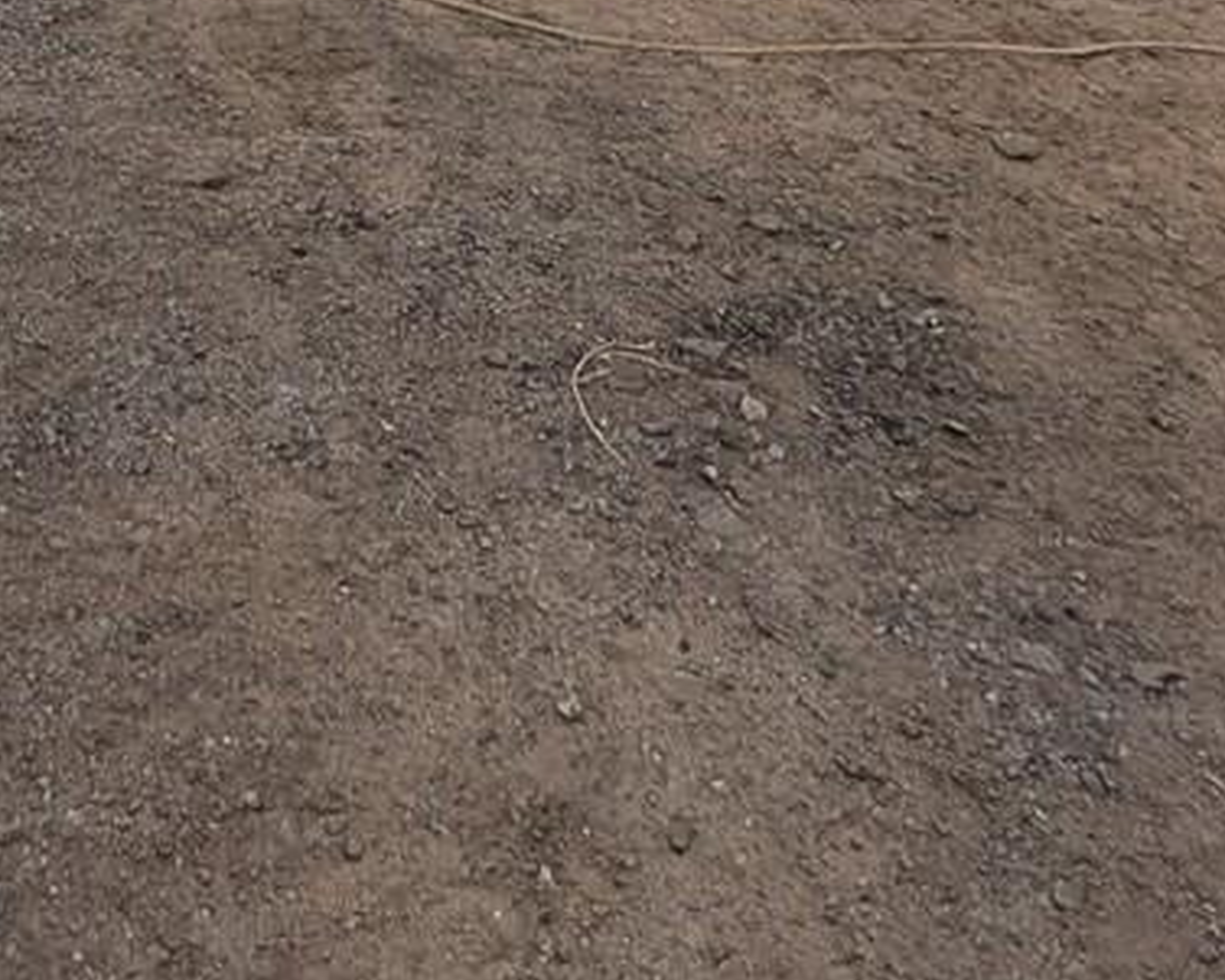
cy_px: -547
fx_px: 1958
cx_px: 94
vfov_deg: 22.3
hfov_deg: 32.8
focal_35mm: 54
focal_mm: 1.54
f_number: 2.2
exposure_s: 1/2075
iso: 31
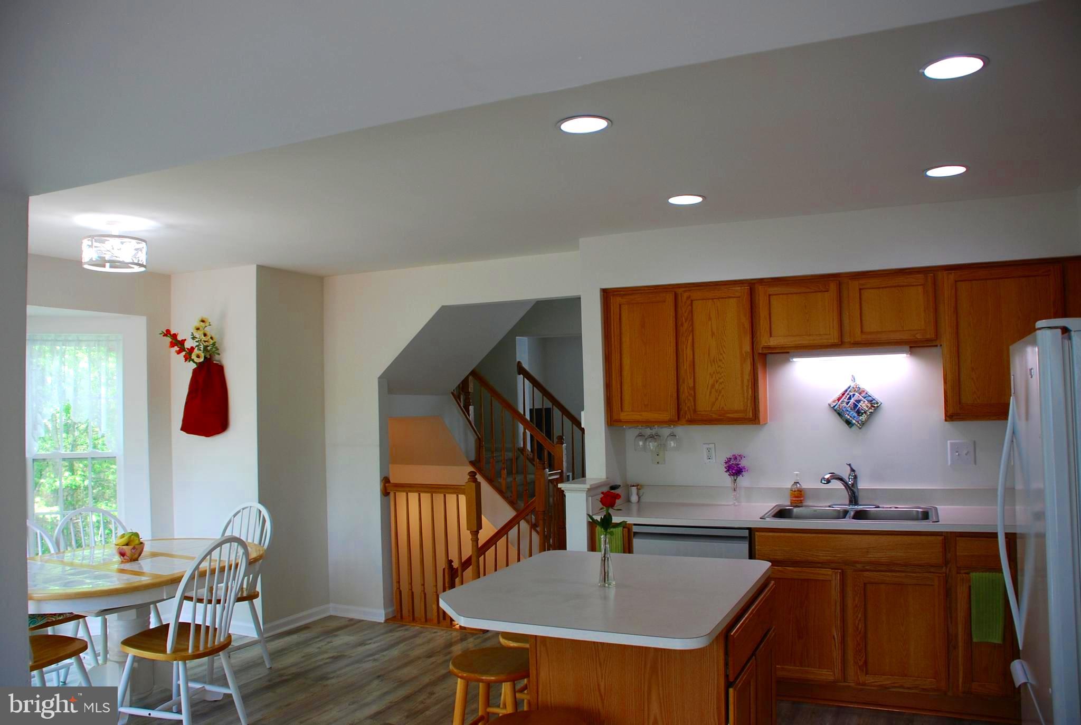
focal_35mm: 30
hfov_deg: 61.8
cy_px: 362
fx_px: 903
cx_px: 540
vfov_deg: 43.8
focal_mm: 20
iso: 200
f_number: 4.5
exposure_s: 1/80
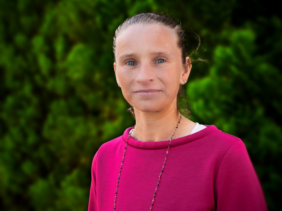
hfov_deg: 42.9
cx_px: 141
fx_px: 358
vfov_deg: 32.9
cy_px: 106
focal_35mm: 44
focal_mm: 22
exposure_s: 1/160
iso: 200
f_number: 2.5
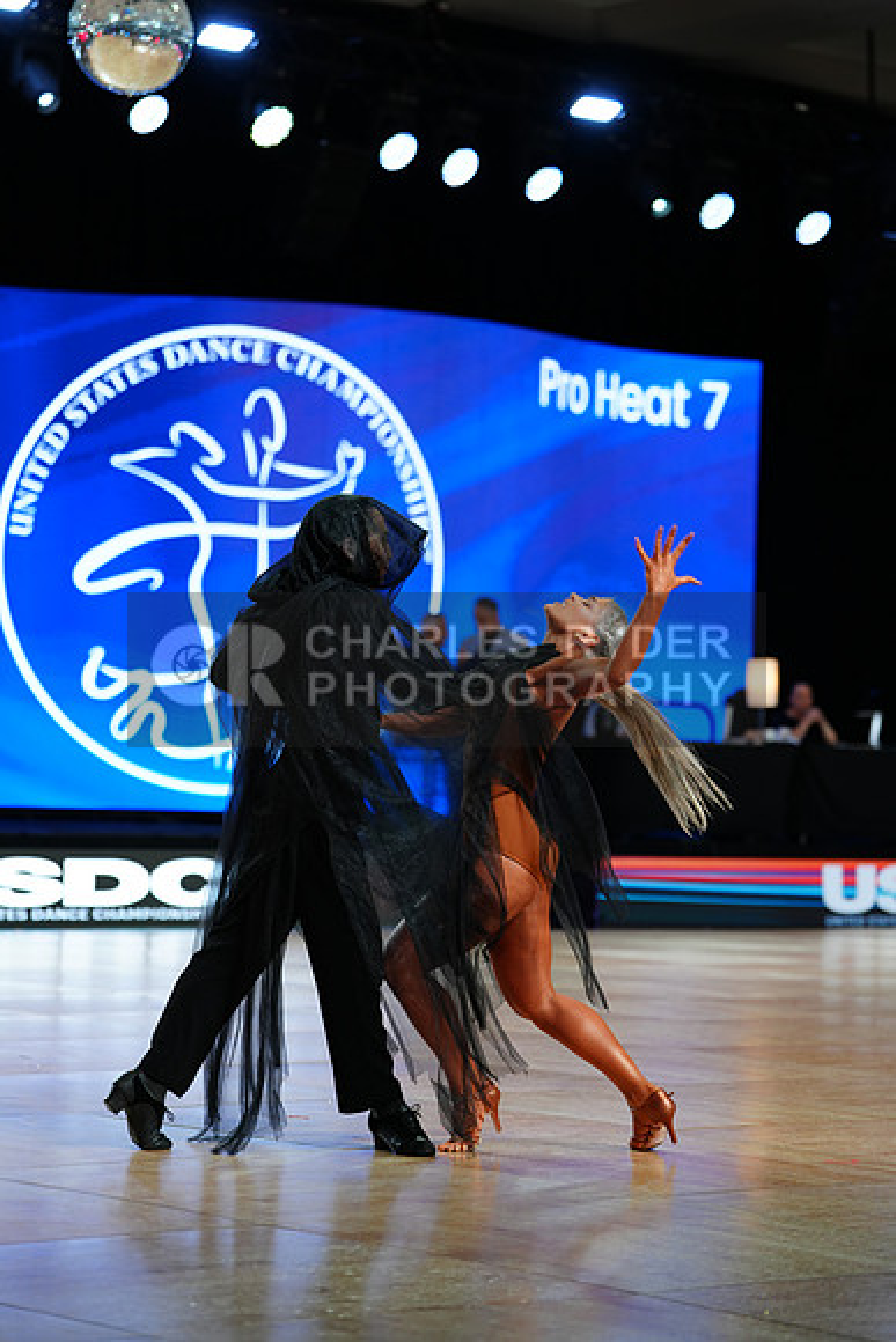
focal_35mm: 98
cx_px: 448
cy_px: 671
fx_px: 3656
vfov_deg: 20.8
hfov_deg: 14.0
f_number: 2.8
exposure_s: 1/400
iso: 500
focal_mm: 98
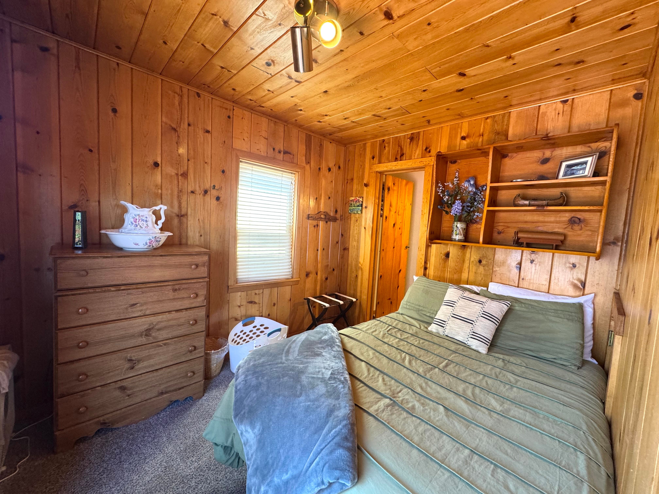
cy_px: 247
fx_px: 267
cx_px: 330
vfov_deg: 85.7
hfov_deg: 102.1
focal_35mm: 14
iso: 250
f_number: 2.2
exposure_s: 1/120
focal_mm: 2.22
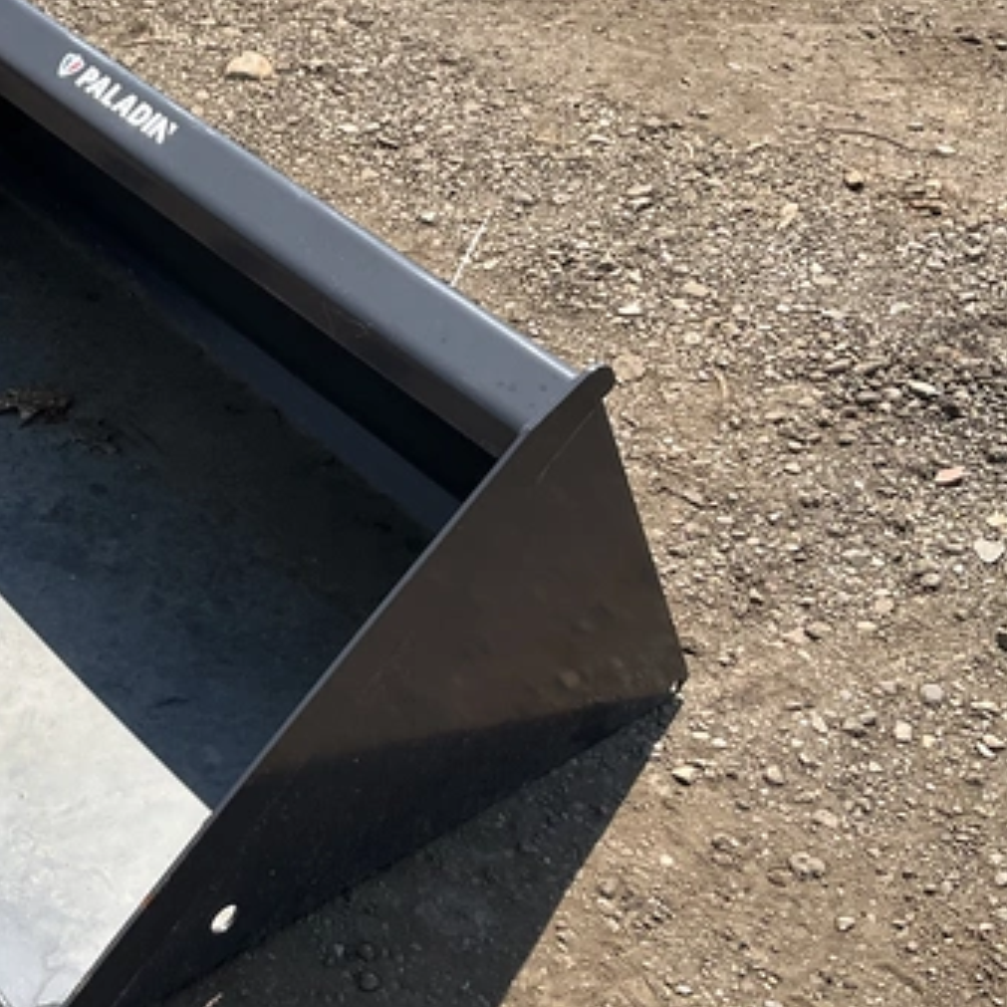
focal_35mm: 57
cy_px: 563
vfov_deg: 30.0
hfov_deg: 28.8
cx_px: 90
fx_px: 1876
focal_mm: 3
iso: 25
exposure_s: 1/1168
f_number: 1.8
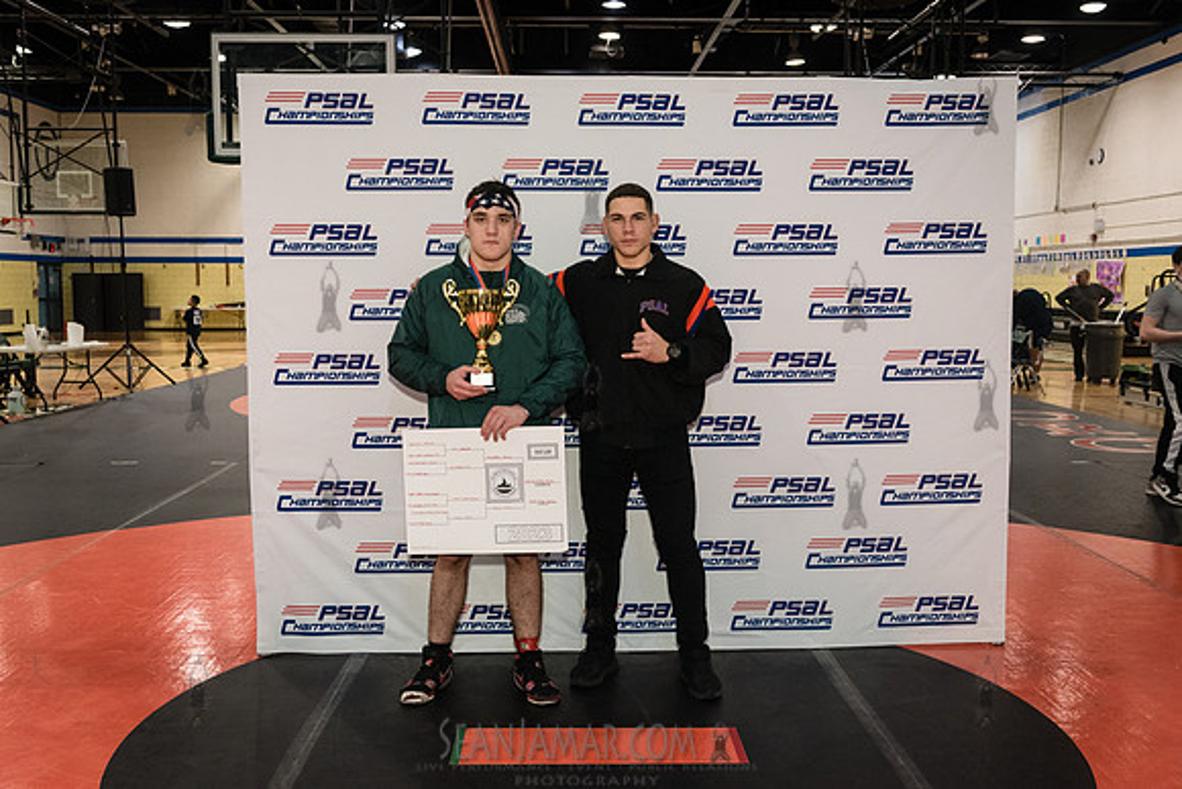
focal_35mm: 35
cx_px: 591
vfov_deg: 37.9
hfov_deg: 54.4
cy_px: 394
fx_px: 1149
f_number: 5
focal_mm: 35
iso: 4000
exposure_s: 1/160
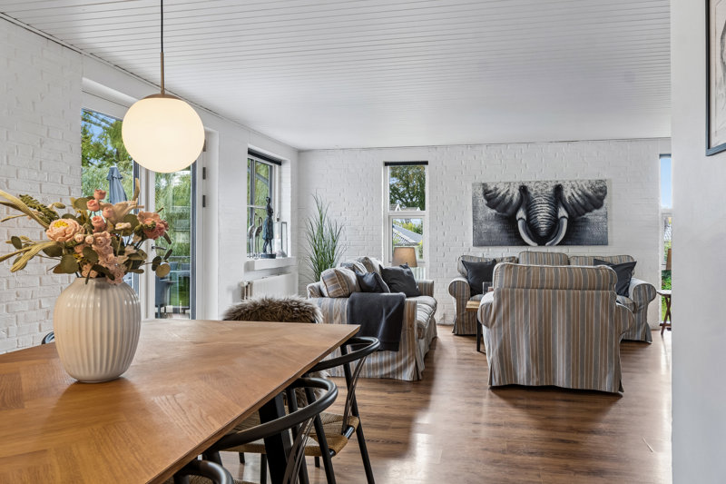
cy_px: 242
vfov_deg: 46.8
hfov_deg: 66.0
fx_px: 559
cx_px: 363
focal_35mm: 28
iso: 200
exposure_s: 1/5
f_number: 8
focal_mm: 18.5
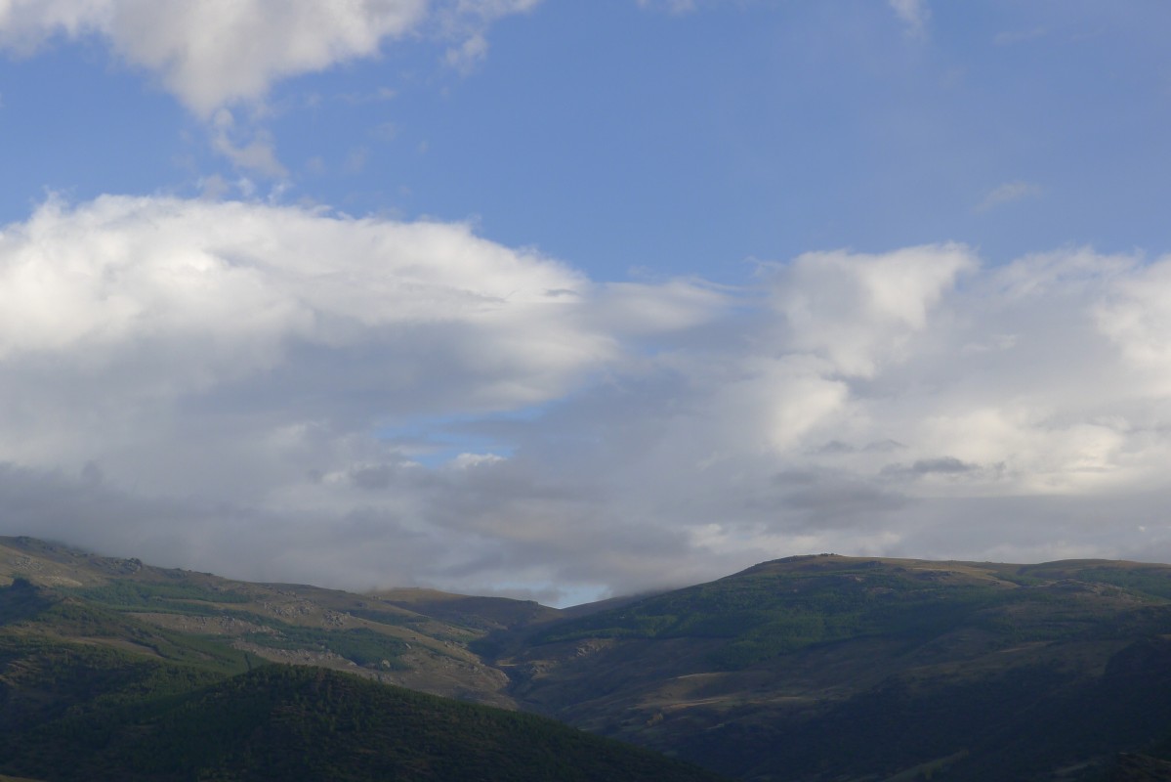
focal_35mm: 80
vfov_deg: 17.1
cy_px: 391
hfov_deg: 25.4
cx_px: 586
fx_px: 2603
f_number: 4
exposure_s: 1/500
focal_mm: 17.1
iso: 80
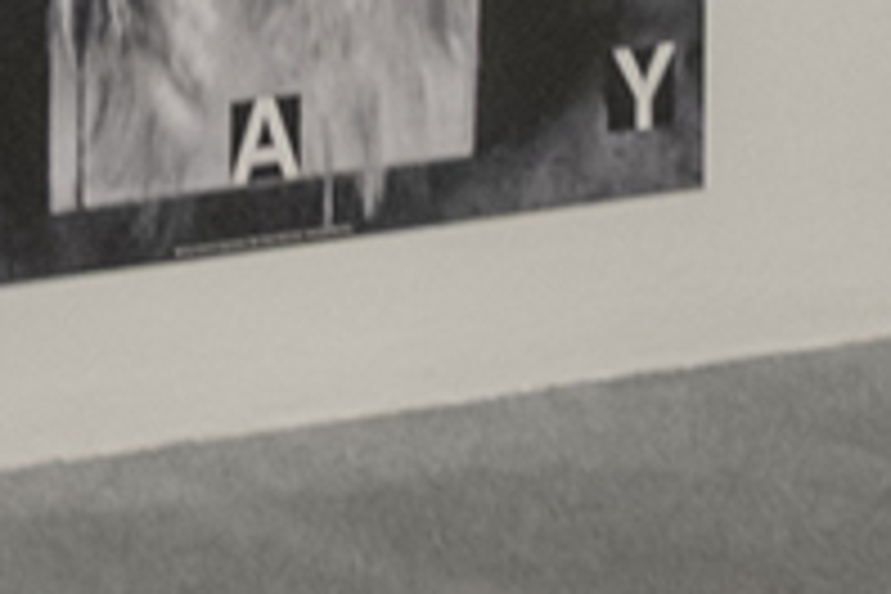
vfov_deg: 4.4
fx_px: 7672
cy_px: -551
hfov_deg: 6.4
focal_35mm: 310
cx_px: -1062
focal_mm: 27.5
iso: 2500
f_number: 4.5
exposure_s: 1/125
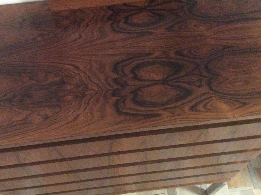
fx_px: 324
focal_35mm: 43
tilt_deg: -59.5
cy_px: 81
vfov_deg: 33.4
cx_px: 109
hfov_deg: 43.8
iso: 640
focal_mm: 3.3
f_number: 2.4
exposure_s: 1/17
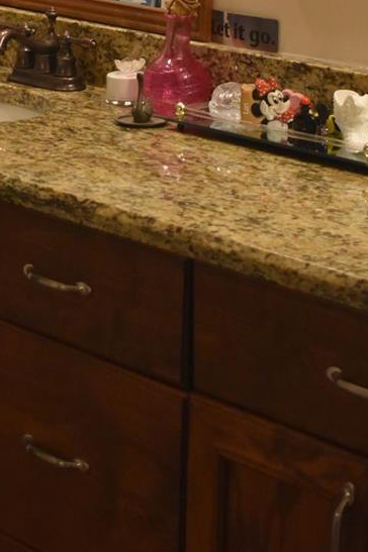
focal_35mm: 115
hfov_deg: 11.9
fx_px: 1767
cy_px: -38
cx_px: 122
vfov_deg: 17.3
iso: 2200
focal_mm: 35
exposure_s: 1/125
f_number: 4.5
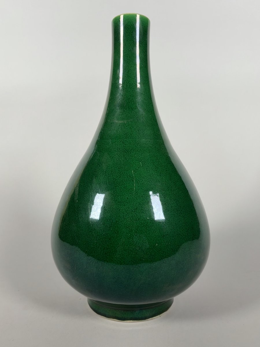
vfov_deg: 67.3
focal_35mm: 26
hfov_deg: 53.1
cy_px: 174
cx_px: 130
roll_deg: +0.4
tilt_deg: -3.0
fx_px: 260
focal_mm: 5.96
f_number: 1.6
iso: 32
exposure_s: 1/121
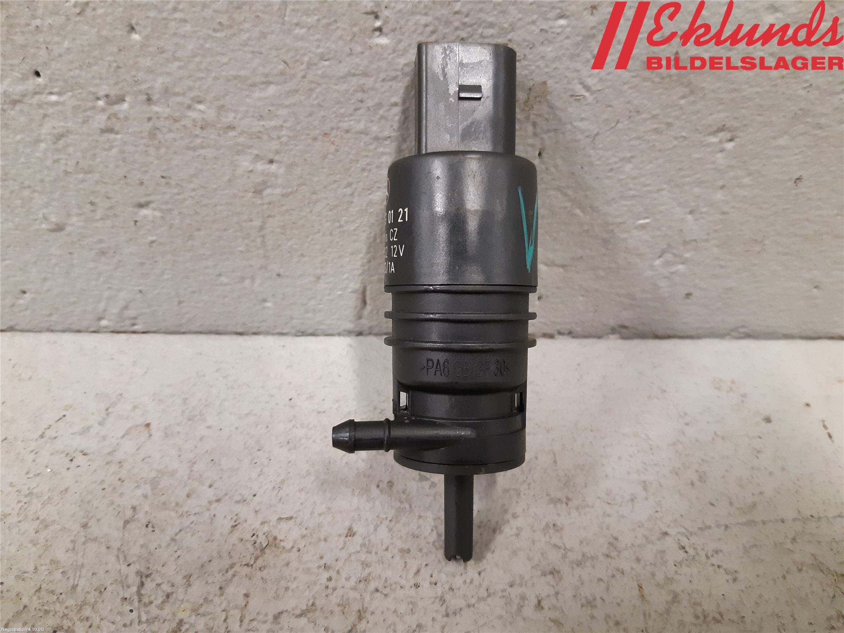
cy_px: 316
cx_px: 422
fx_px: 634
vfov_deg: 53.1
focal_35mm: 26
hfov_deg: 67.3
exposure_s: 1/50
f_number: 1.7
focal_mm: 3.93
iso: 250
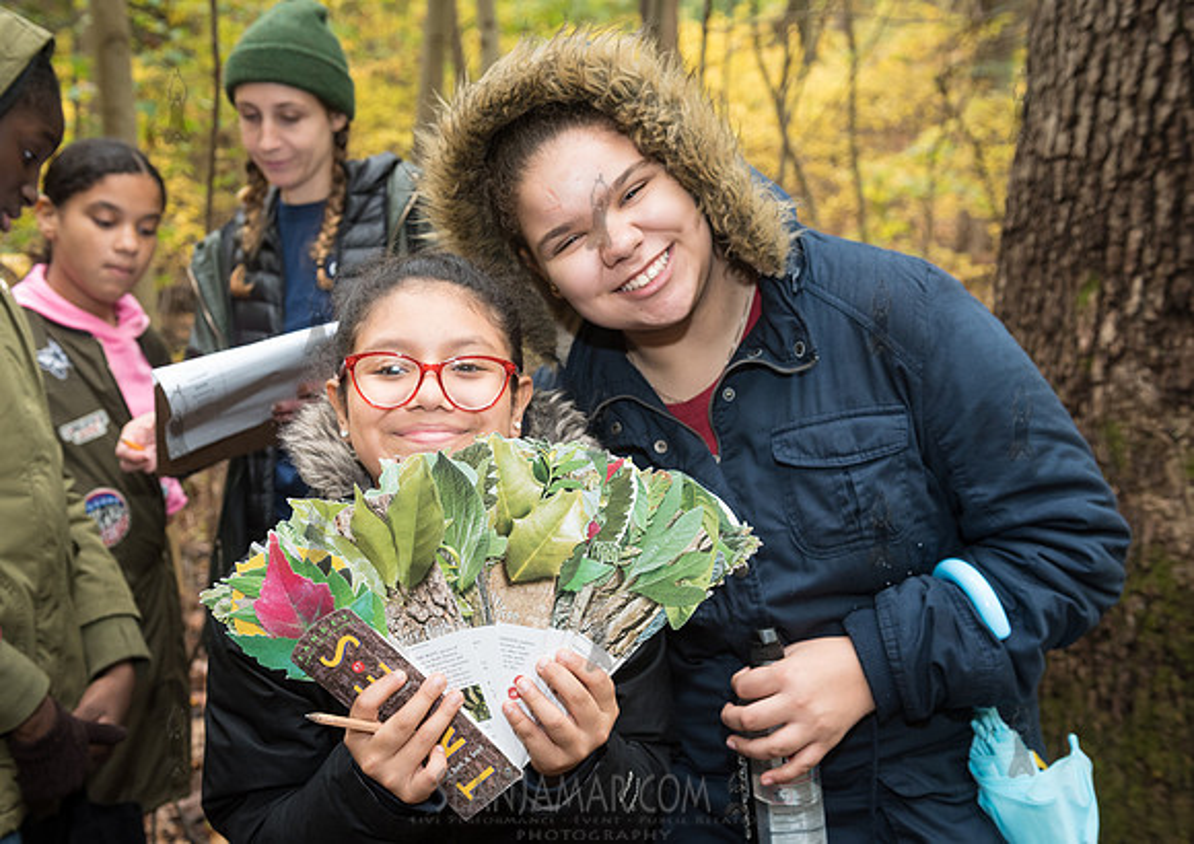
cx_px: 538
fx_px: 1312
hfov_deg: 48.9
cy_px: 461
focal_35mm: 39
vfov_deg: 35.6
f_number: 5
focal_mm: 34
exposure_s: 1/200
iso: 1000
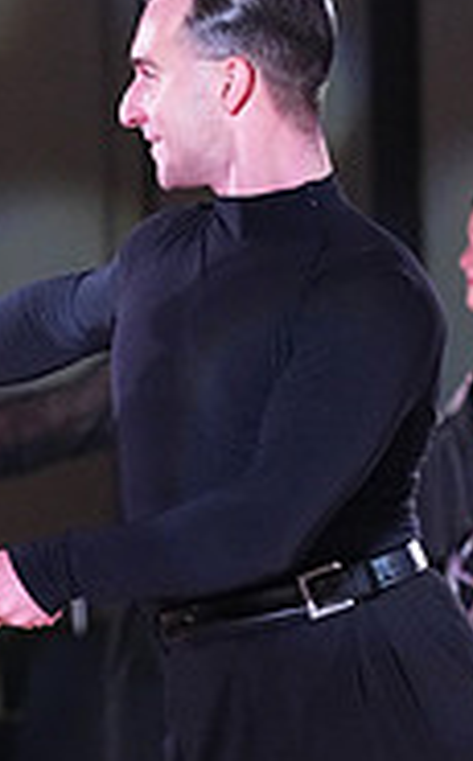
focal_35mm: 548
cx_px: -158
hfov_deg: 2.4
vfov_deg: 3.8
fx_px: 11347
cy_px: 946
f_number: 4.5
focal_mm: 171
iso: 6400
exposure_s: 1/320
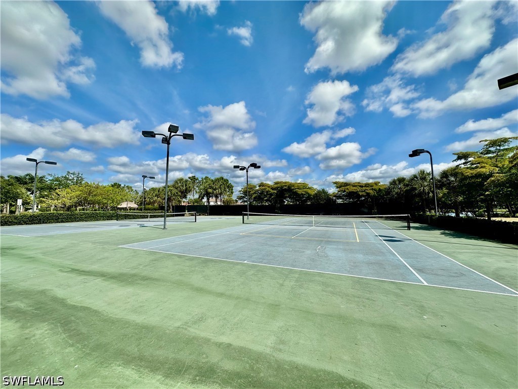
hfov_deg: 102.1
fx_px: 209
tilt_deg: +4.2
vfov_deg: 85.7
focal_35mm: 14
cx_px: 259
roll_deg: +0.1
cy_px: 194
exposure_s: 1/3125
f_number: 2.2
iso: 50
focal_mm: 2.22
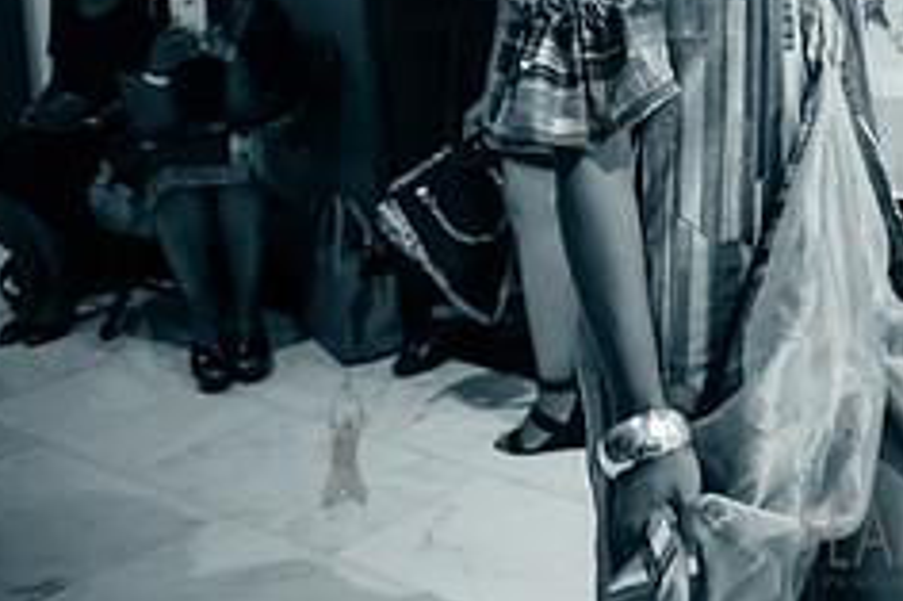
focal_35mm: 59
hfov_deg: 29.3
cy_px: -117
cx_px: 1083
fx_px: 1479
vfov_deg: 21.4
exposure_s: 1/200
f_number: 2.8
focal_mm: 24
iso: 5000
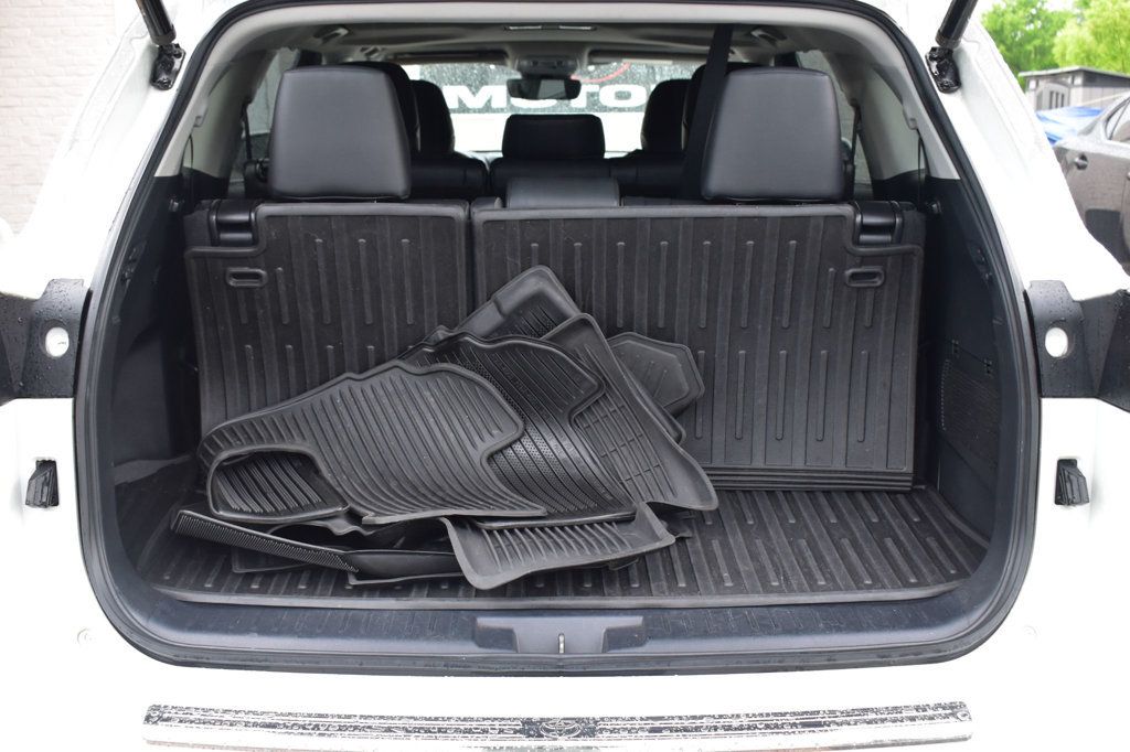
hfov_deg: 49.6
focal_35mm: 39
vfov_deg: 34.2
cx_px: 565
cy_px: 376
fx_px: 1224
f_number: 6.3
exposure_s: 1/15
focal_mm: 26
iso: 720
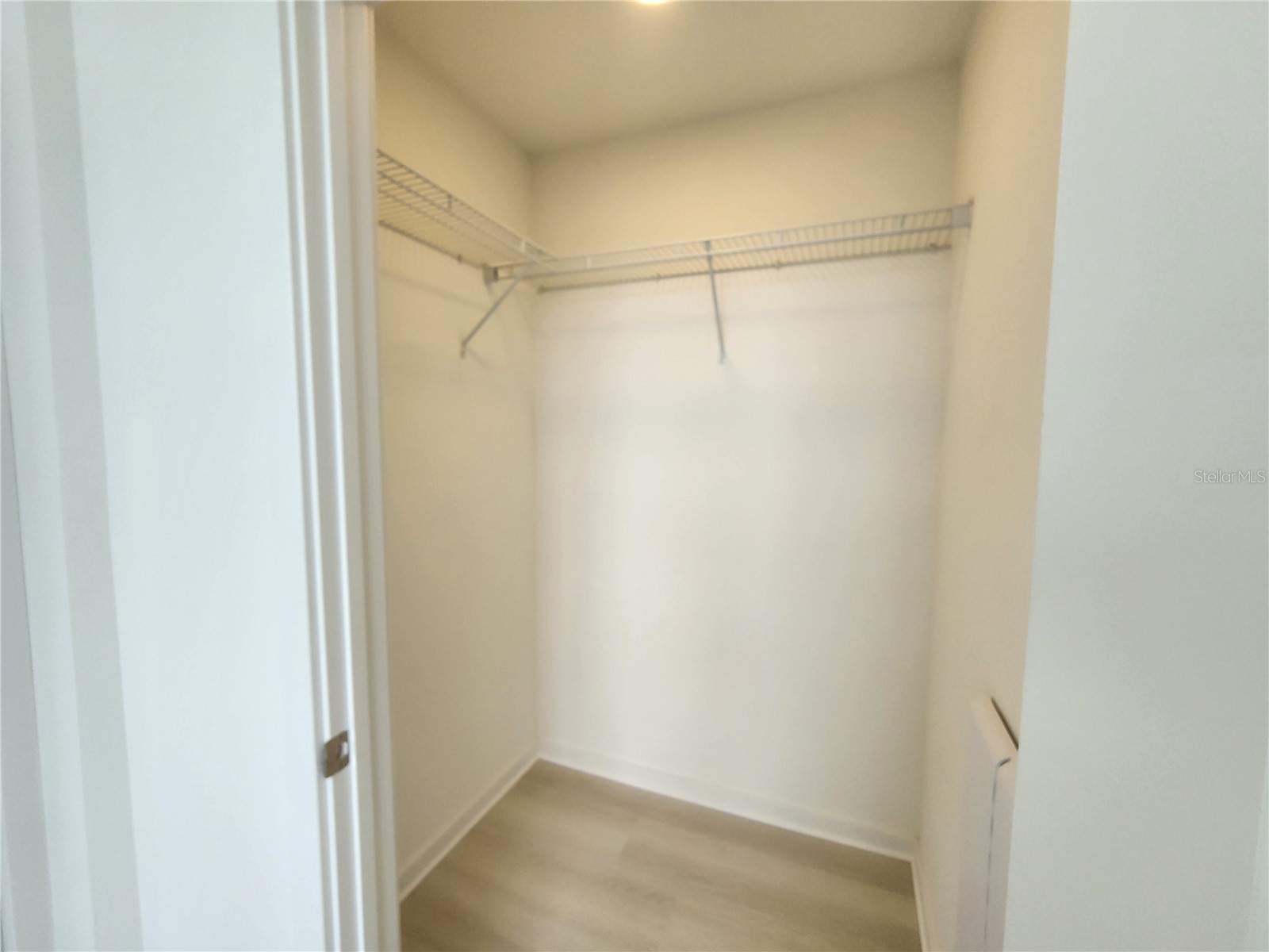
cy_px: 476
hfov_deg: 106.2
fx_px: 477
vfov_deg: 89.9
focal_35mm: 13
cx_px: 634
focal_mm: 2.2
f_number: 2.2
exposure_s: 1/60
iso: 50
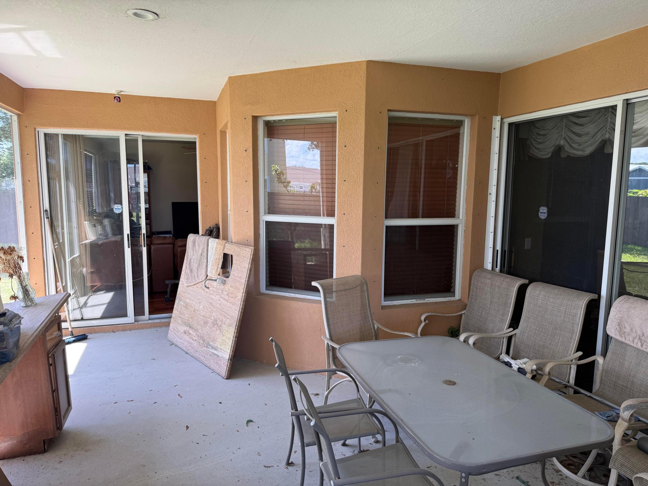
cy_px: 243
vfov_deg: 56.8
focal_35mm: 24
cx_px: 324
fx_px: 449
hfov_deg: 71.6
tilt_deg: -6.8
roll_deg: -1.3
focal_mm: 6.76
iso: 80
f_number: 1.78
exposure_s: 1/121
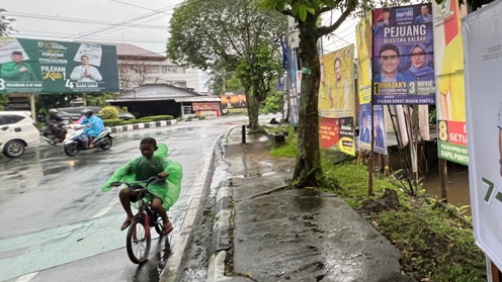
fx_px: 306
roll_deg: +2.5
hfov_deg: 73.1
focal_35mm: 23
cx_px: 378
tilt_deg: -3.8
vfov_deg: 49.2
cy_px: 114
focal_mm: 1.57
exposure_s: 1/50
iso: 250
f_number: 1.8
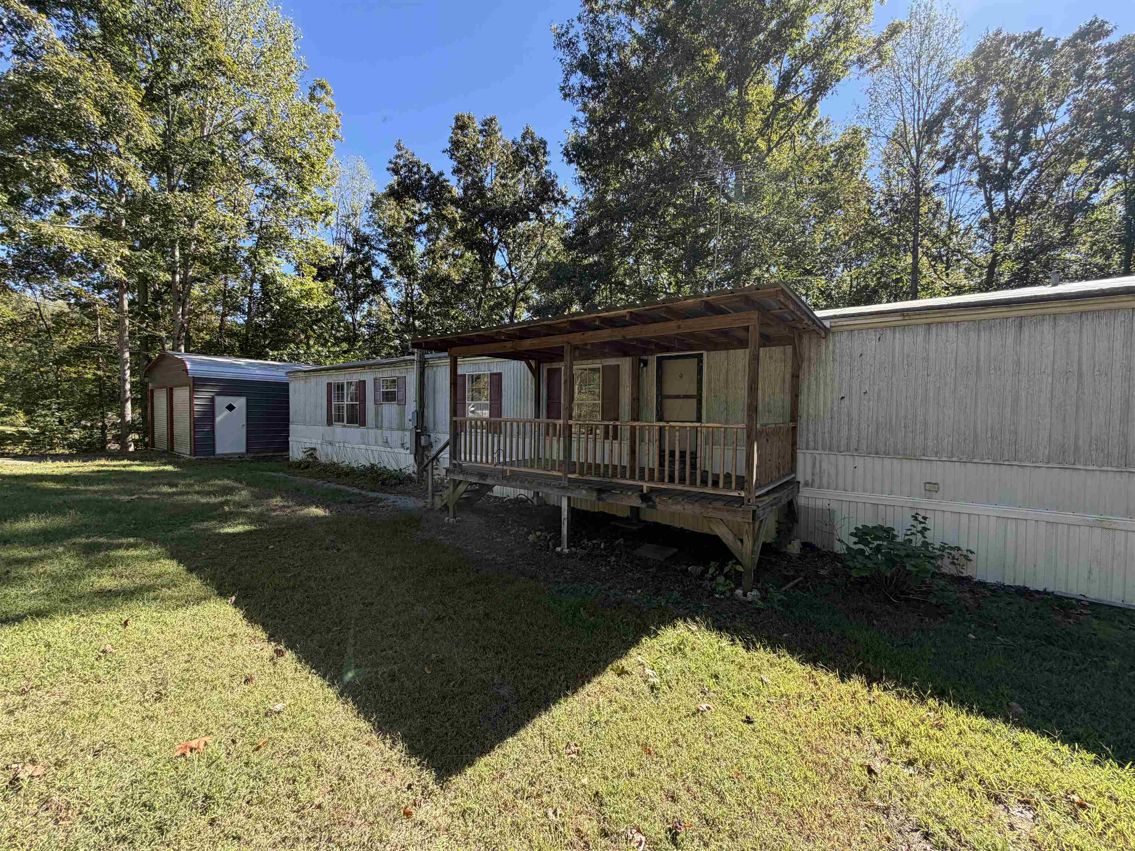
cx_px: 568
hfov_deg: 102.1
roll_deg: -0.2
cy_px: 426
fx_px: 459
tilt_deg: -1.0
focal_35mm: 14
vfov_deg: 85.7
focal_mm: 2.22
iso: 64
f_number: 2.2
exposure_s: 1/502
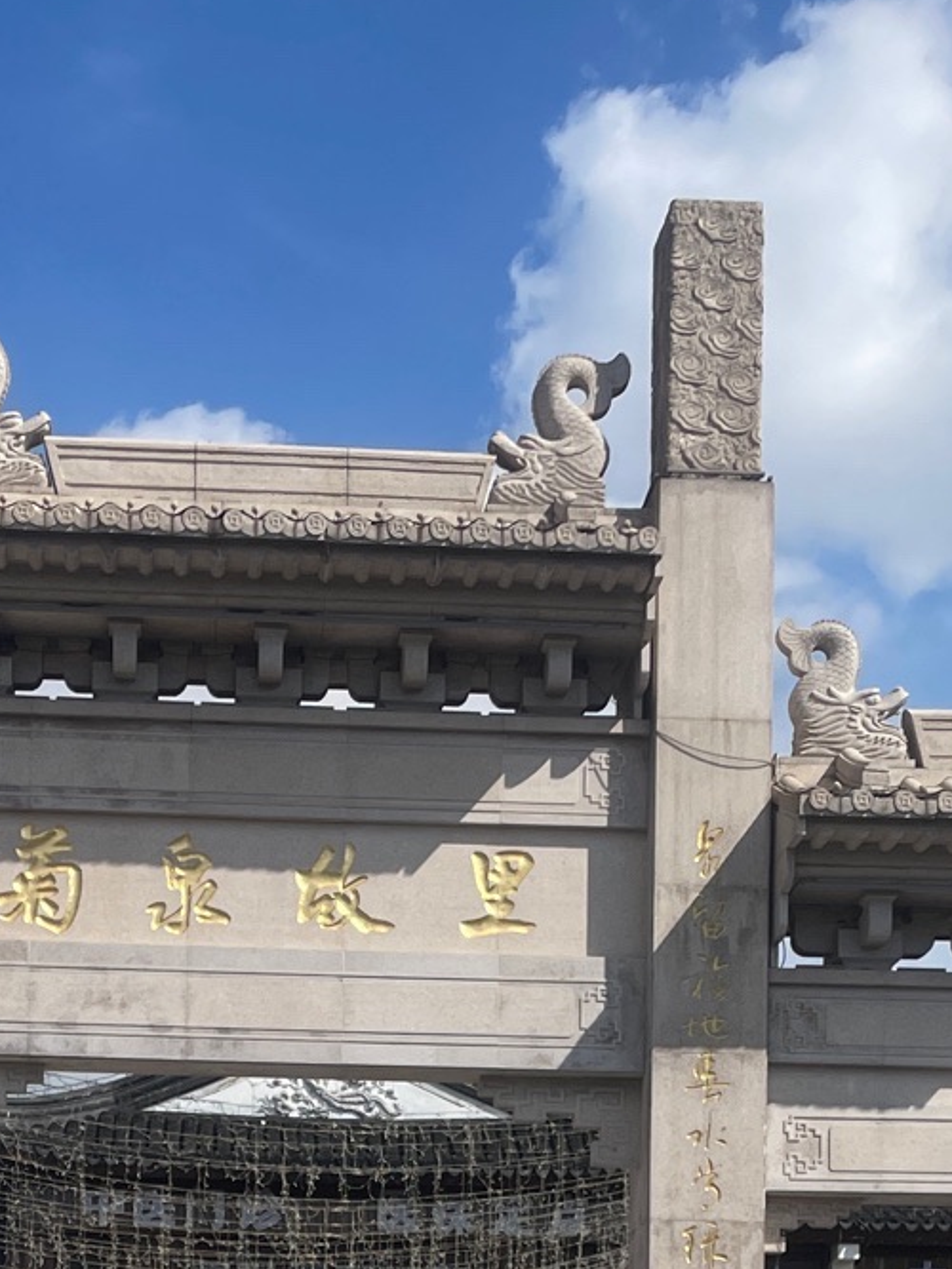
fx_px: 2861
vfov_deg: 22.8
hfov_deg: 18.8
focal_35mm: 78
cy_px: 1570
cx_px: 331
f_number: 1.6
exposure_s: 1/6897
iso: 50
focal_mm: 4.2
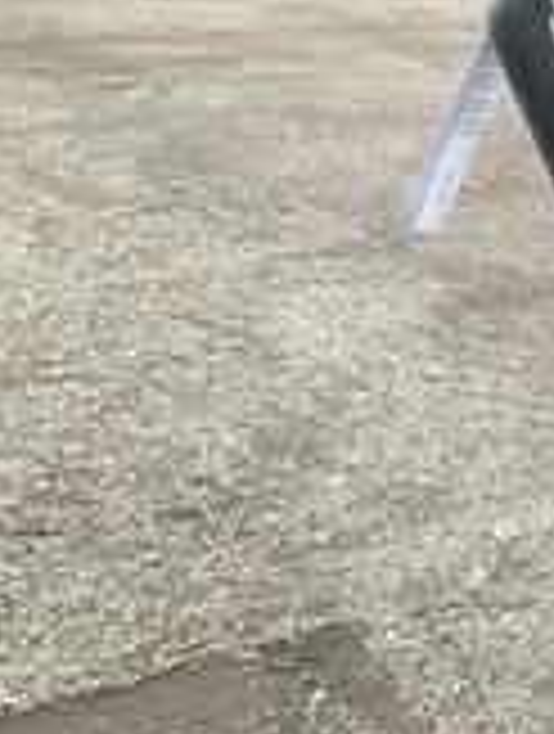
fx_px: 1509
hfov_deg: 18.0
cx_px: 892
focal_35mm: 71
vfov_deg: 26.6
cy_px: 635
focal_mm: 3
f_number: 1.8
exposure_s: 1/122
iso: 32
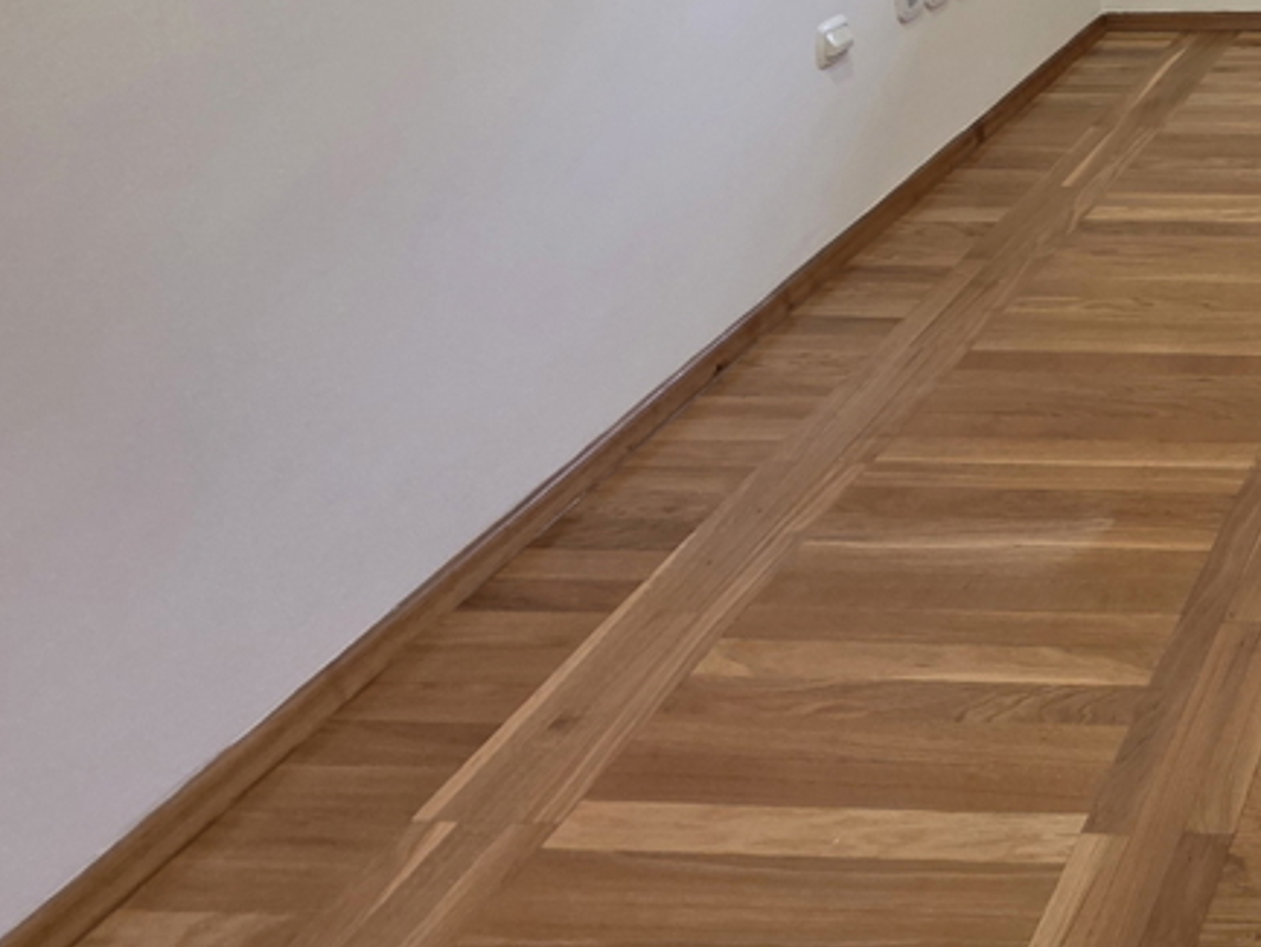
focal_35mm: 36
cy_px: -312
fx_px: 1312
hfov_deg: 35.3
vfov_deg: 30.4
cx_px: 1637
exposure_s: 1/50
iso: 160
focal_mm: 2.2
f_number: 1.9
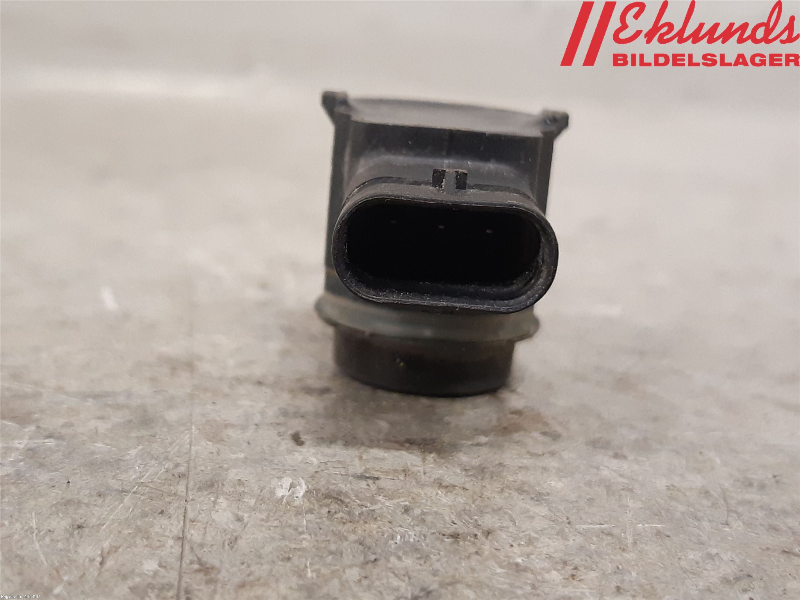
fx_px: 601
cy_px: 300
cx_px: 400
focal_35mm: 26
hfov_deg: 67.3
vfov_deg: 53.1
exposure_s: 1/33
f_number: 1.7
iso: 250
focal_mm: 3.93
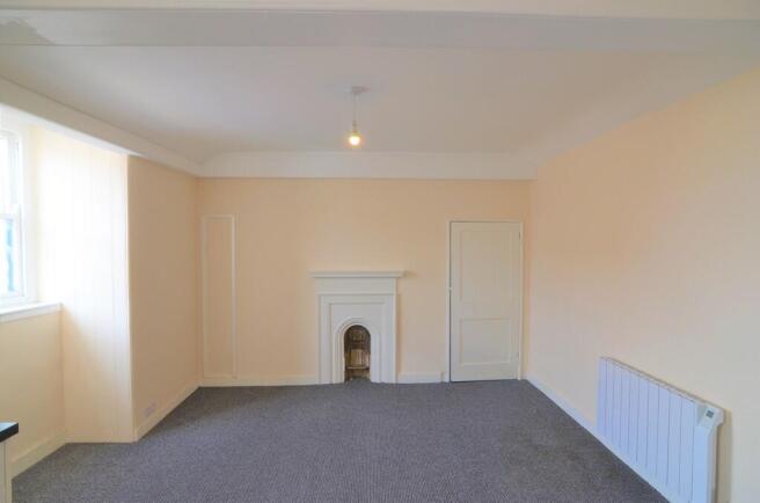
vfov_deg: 71.8
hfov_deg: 95.1
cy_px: 252
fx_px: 347
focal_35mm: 16
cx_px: 380
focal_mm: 11
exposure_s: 1/100
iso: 400
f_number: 5
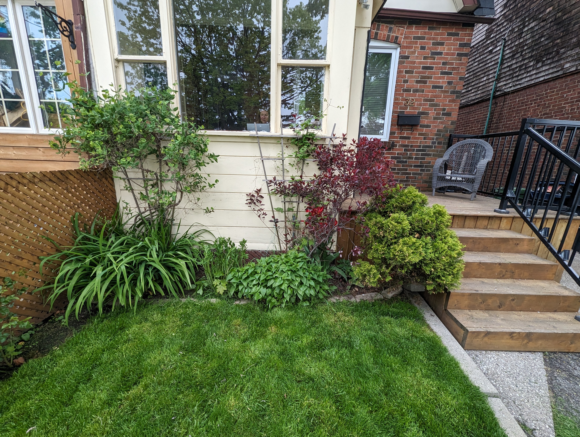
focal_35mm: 13
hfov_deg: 106.1
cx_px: 290
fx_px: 218
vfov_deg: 90.1
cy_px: 218
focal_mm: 1.95
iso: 75
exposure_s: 1/144
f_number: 2.2
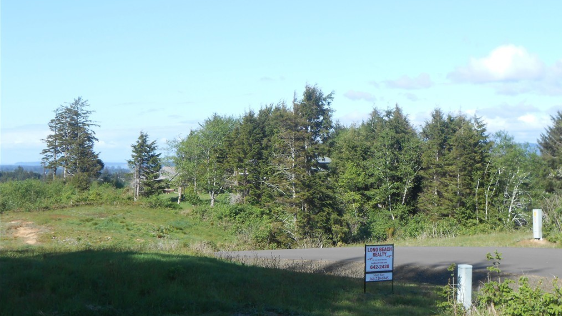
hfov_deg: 38.5
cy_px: 197
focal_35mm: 54
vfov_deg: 22.2
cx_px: 284
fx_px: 805
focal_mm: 8.8
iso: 80
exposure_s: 1/320
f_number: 4.8
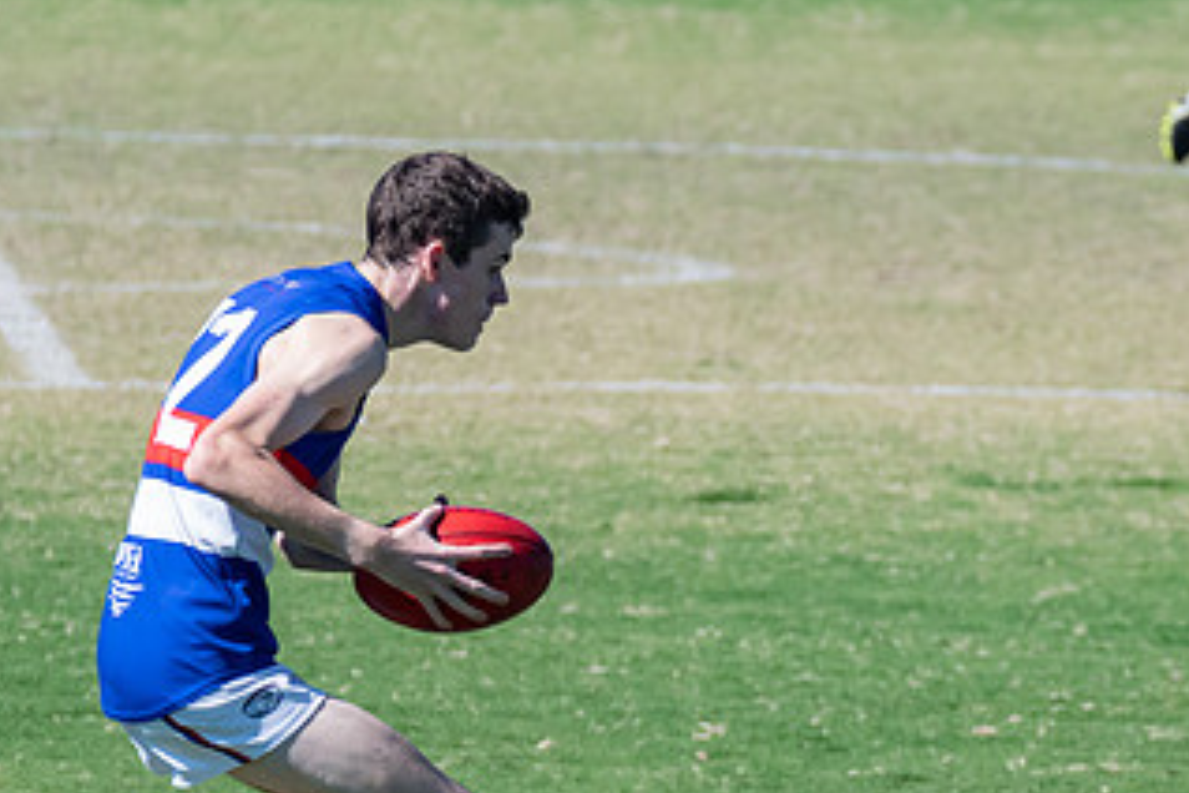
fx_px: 43461
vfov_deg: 1.0
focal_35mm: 1316
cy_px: 803
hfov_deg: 1.6
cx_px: 697
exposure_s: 1/2500
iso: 800
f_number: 7.1
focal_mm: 400
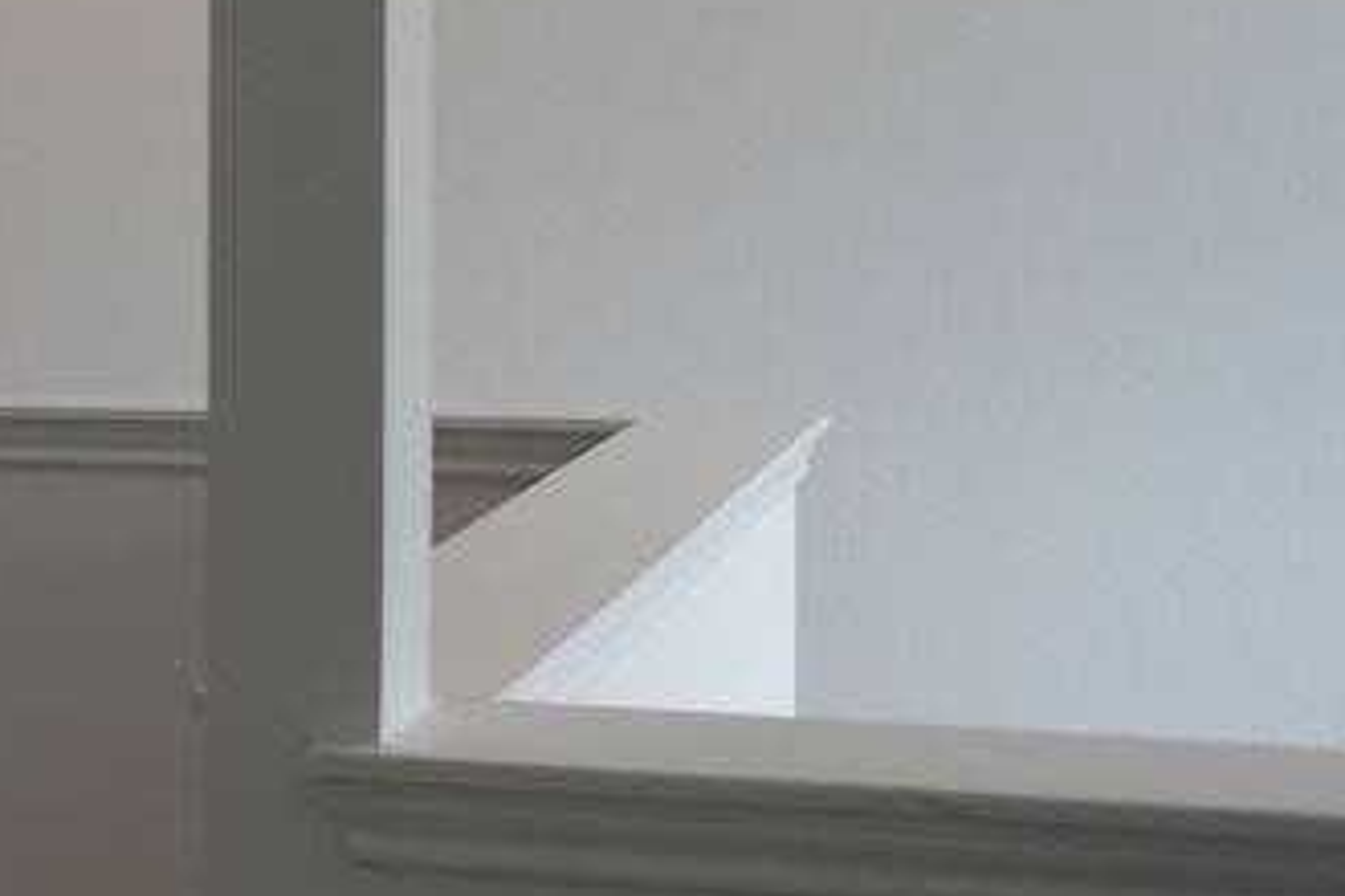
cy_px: 422
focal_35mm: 90
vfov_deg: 15.2
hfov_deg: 19.4
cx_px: -738
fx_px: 3362
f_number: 4
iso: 400
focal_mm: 29
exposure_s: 1/160
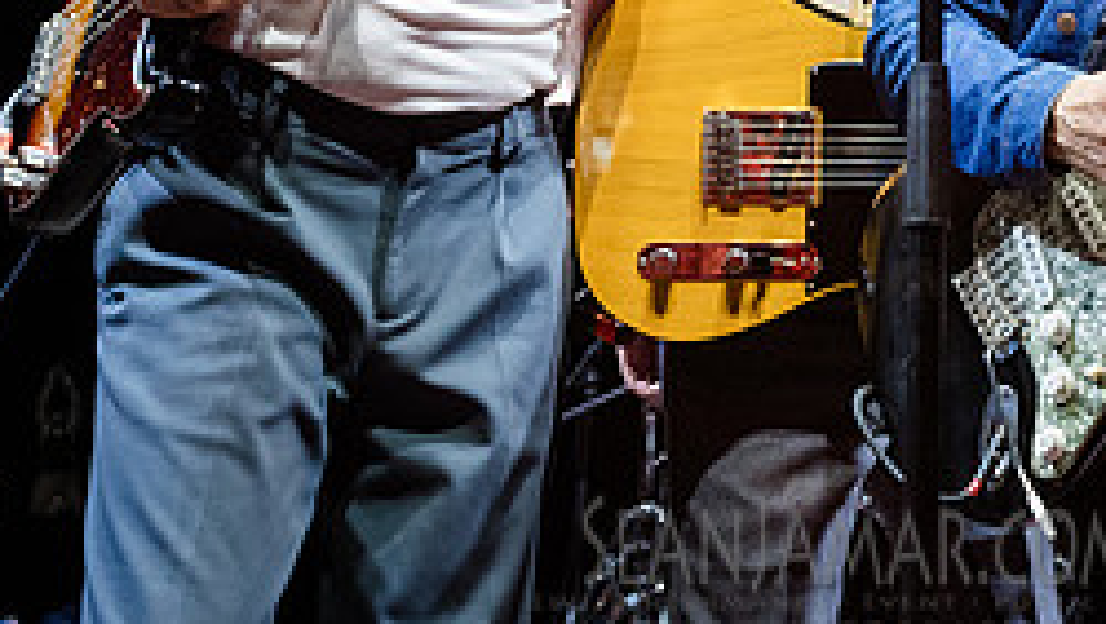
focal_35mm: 78
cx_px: 1077
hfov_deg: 25.9
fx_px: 2289
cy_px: -54
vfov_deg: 15.1
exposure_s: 1/250
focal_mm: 24
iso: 4000
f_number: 4
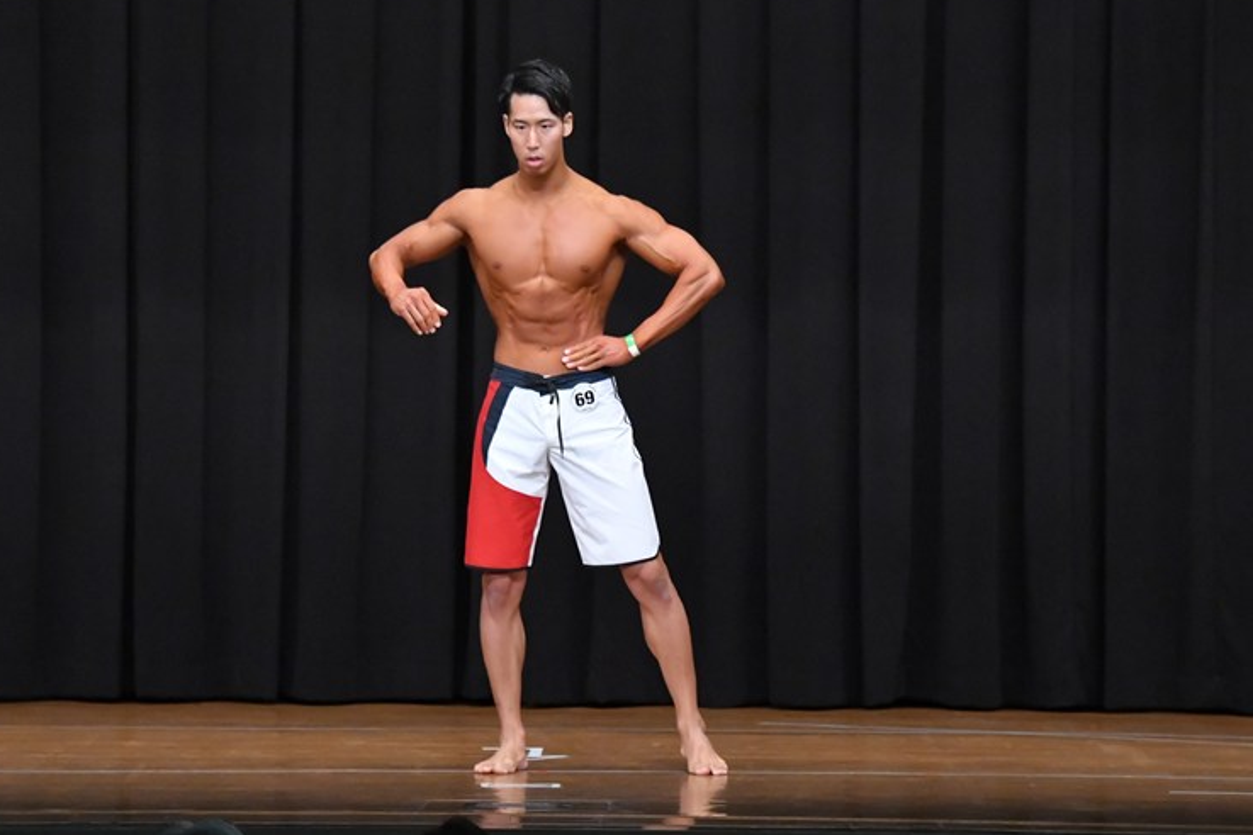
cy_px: 412
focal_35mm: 212
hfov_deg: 9.7
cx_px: 634
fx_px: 7378
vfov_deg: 6.5
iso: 8000
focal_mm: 135
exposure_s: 1/400
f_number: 5.6
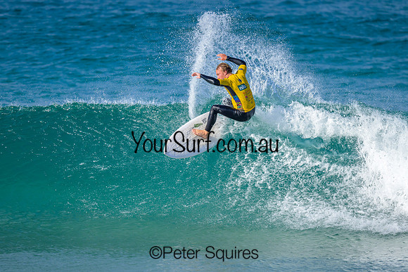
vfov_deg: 1.6
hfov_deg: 2.3
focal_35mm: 885
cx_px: 225
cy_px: 150
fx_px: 10031
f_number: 6.3
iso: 320
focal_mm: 800
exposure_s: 1/2000
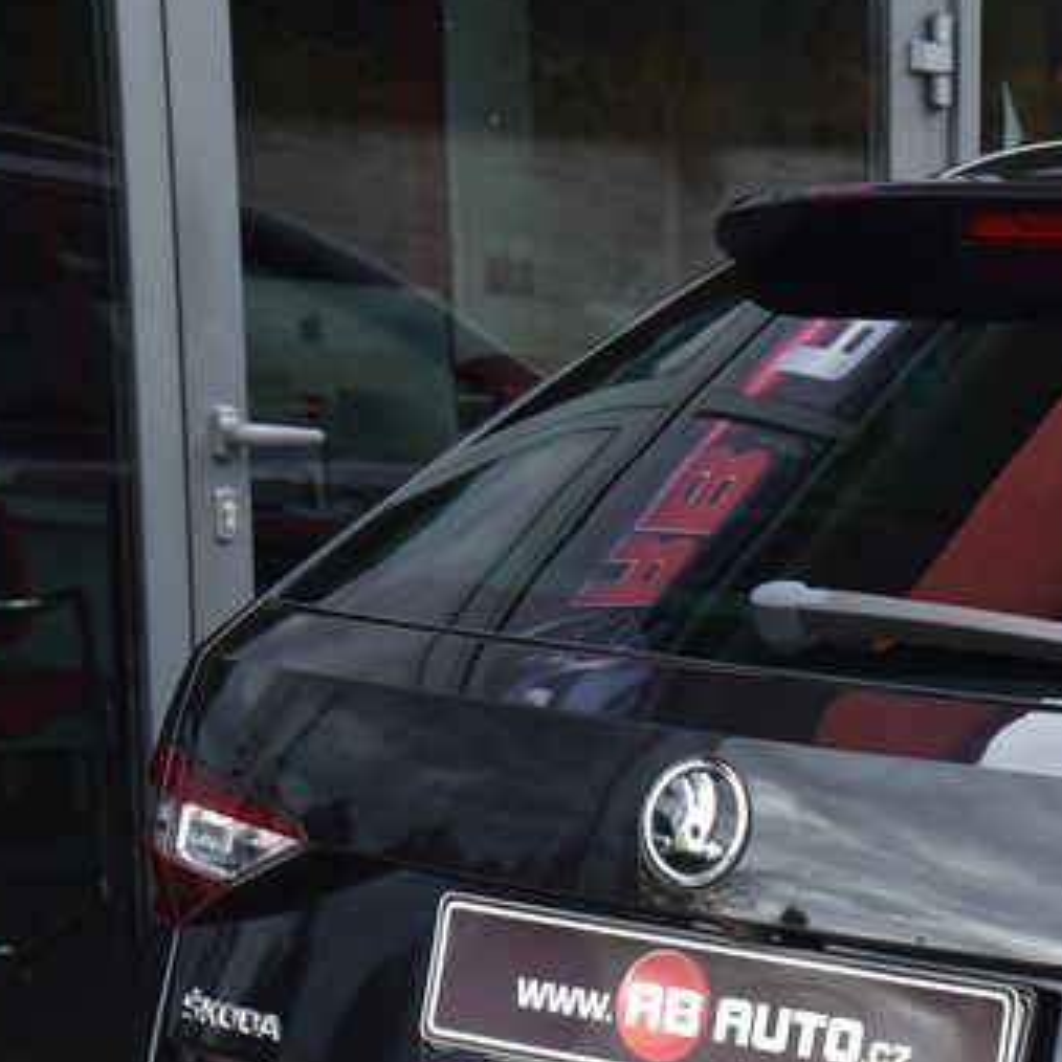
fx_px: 3575
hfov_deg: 15.9
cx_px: 1464
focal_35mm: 103
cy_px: 1056
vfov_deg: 16.6
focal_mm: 40
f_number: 6.3
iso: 500
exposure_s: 1/160
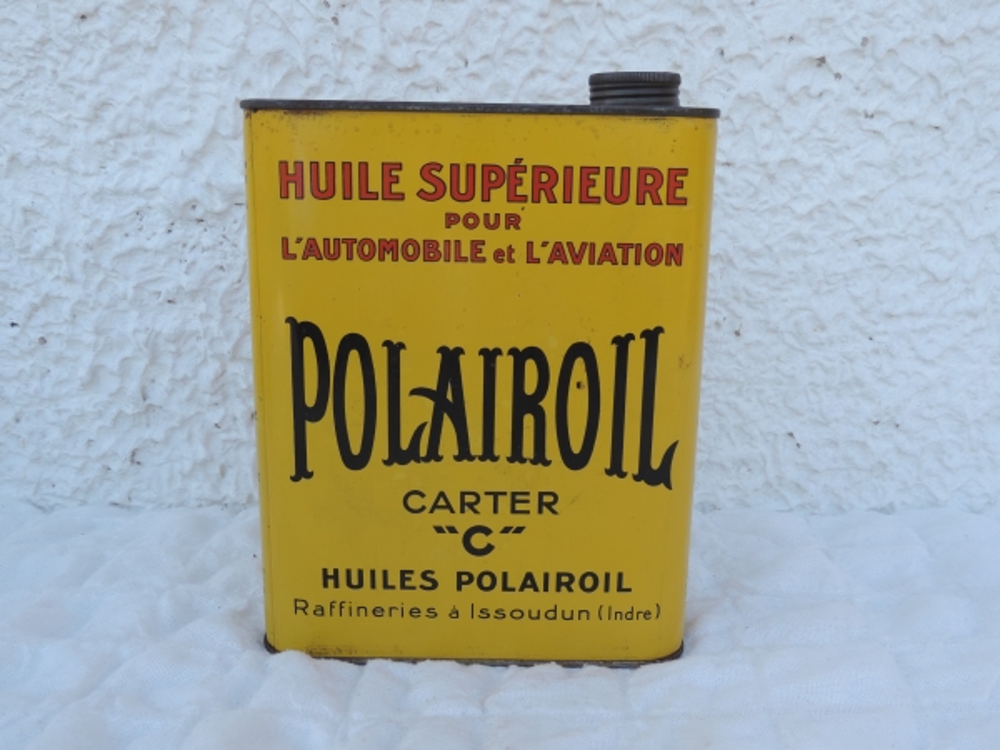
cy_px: 375
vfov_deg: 42.9
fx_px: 953
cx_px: 500
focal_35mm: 33
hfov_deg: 55.4
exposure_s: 1/160
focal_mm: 5.8
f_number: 3.2
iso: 80
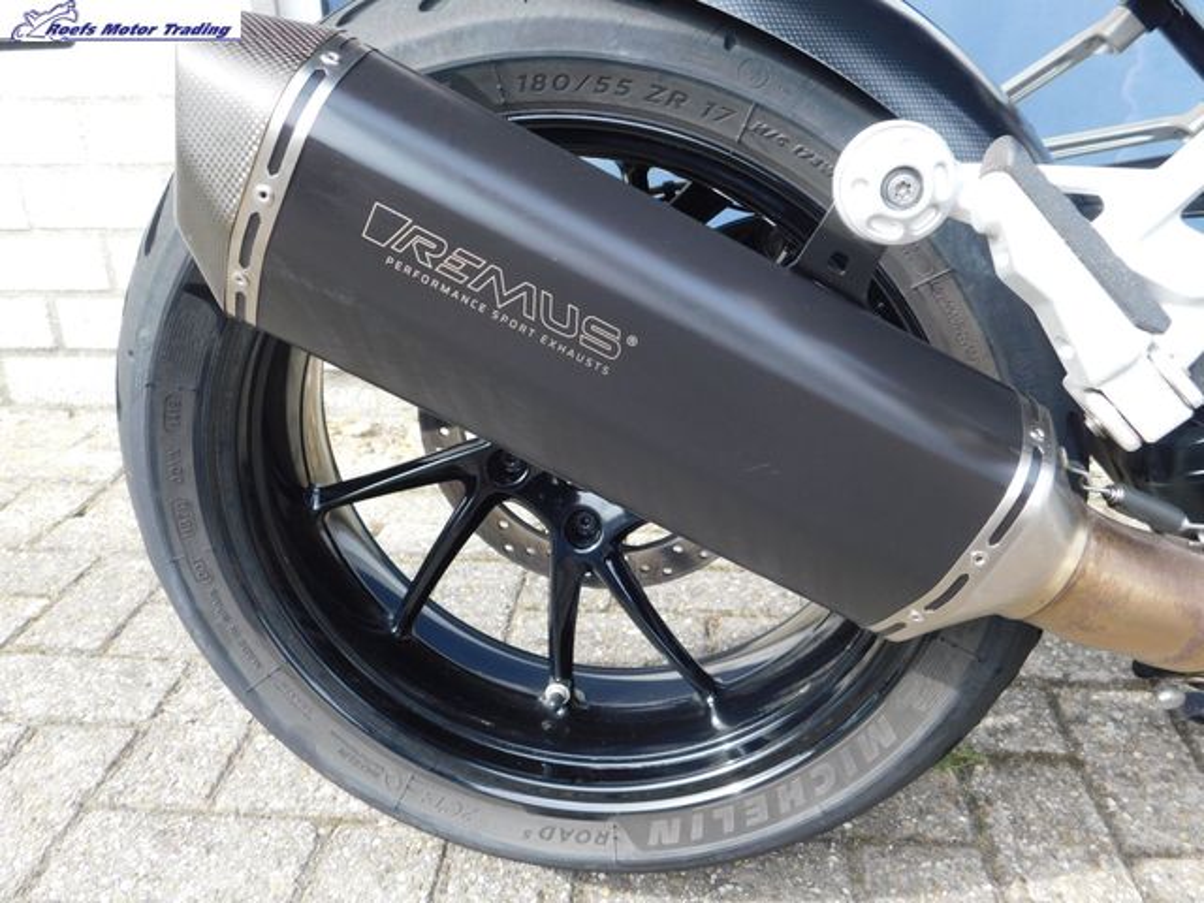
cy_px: 452
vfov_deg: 46.8
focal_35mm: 30
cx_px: 602
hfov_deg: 60.0
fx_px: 1043
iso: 125
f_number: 3.2
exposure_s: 1/125
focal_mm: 5.3
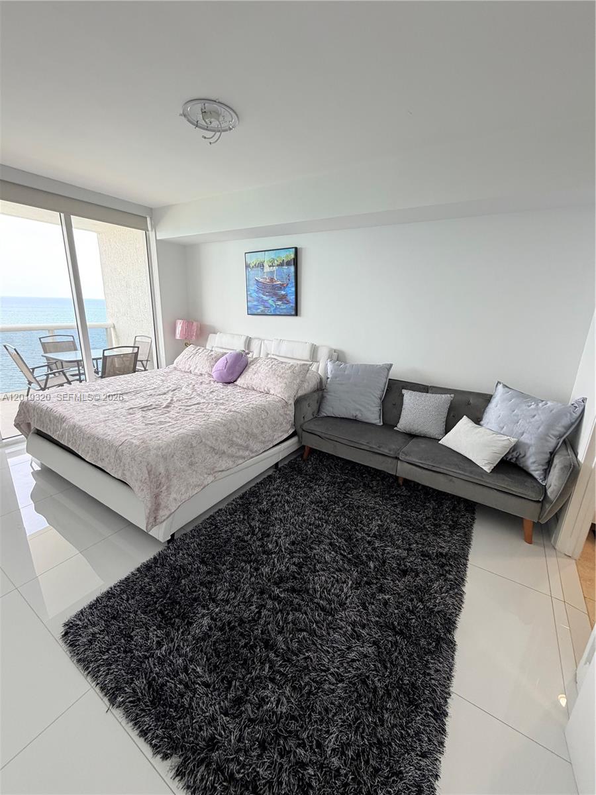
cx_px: 298
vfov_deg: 102.1
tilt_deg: -15.4
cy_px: 398
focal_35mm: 14
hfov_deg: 85.7
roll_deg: -3.5
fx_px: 321
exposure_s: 1/120
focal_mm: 2.22
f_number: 2.2
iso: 160
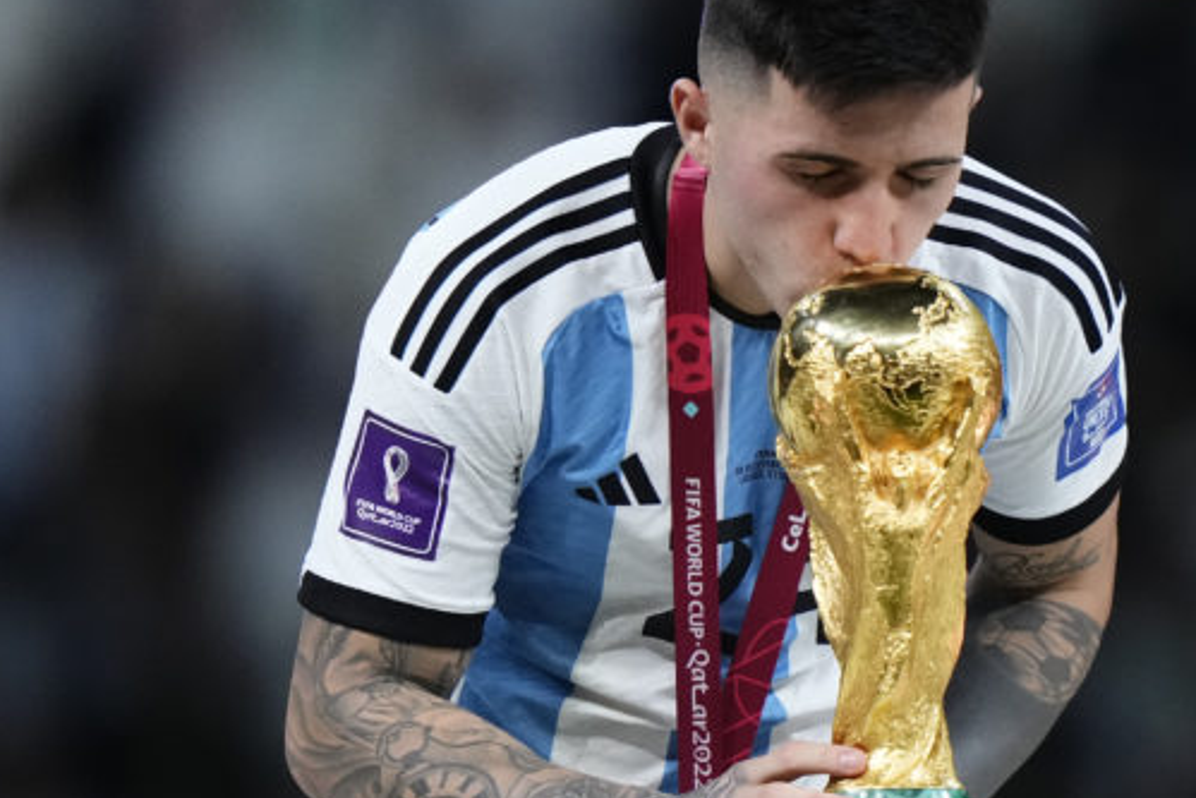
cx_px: 872
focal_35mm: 821
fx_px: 27282
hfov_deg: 2.5
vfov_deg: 1.7
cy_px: 385
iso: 3200
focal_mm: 400
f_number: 3.2
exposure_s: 1/320
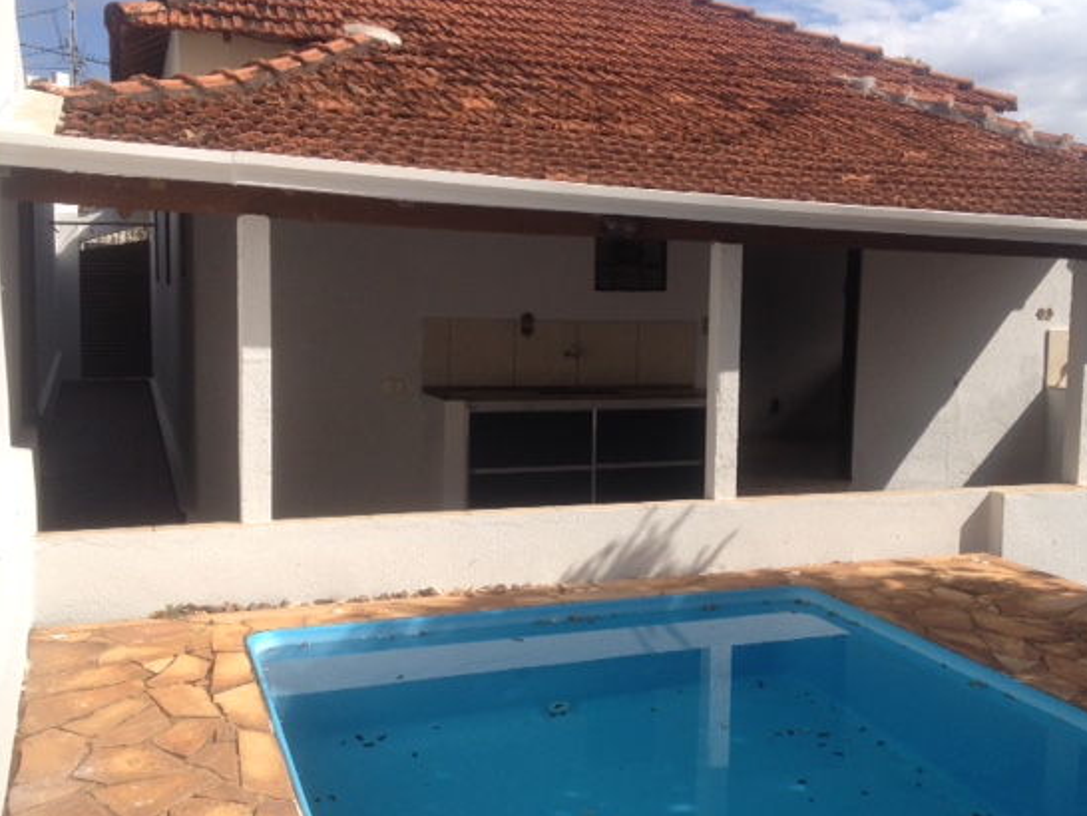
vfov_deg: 35.2
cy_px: 420
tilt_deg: -8.2
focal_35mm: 41
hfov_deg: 45.6
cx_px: 619
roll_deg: +1.7
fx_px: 1288
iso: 50
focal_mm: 4.28
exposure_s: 1/1534
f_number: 2.4
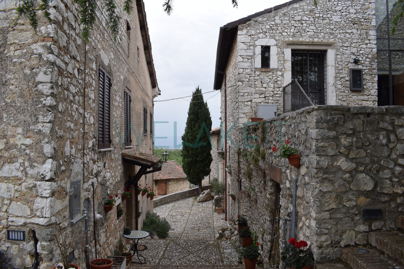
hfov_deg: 67.4
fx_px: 303
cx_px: 202
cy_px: 134
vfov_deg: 47.9
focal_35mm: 27
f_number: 8
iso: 200
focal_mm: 18
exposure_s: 1/250
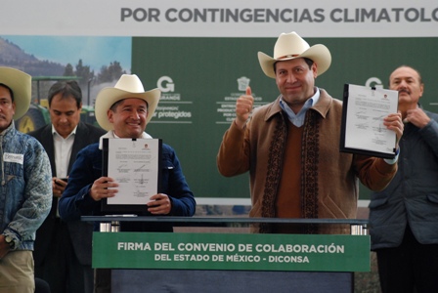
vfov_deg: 6.8
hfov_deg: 10.1
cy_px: 146
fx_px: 2467
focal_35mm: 202
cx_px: 219
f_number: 5.6
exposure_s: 1/250
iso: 800
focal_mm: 135
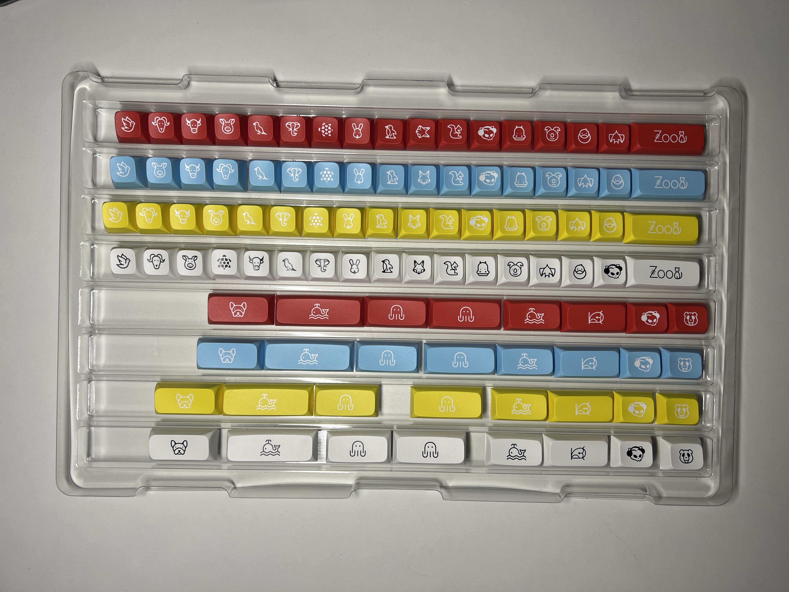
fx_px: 593
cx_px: 394
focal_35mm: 26
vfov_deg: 53.1
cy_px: 296
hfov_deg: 67.3
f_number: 1.5
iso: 32
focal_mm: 5.7
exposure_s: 1/142
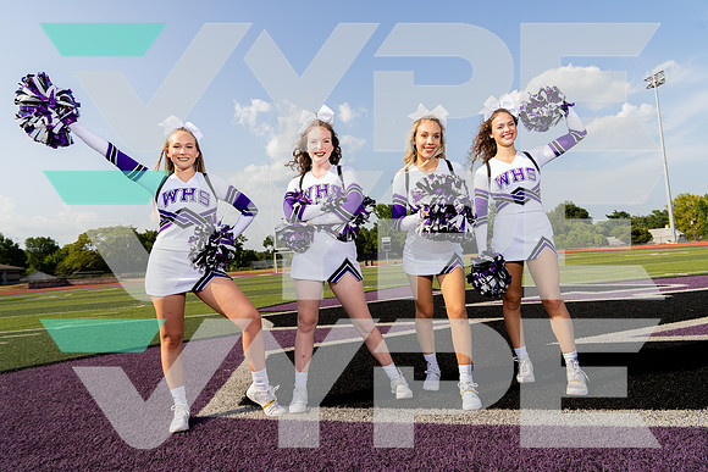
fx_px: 472
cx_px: 354
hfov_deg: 73.7
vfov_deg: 53.2
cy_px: 236
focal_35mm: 24
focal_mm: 24
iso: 100
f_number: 7.1
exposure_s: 1/250
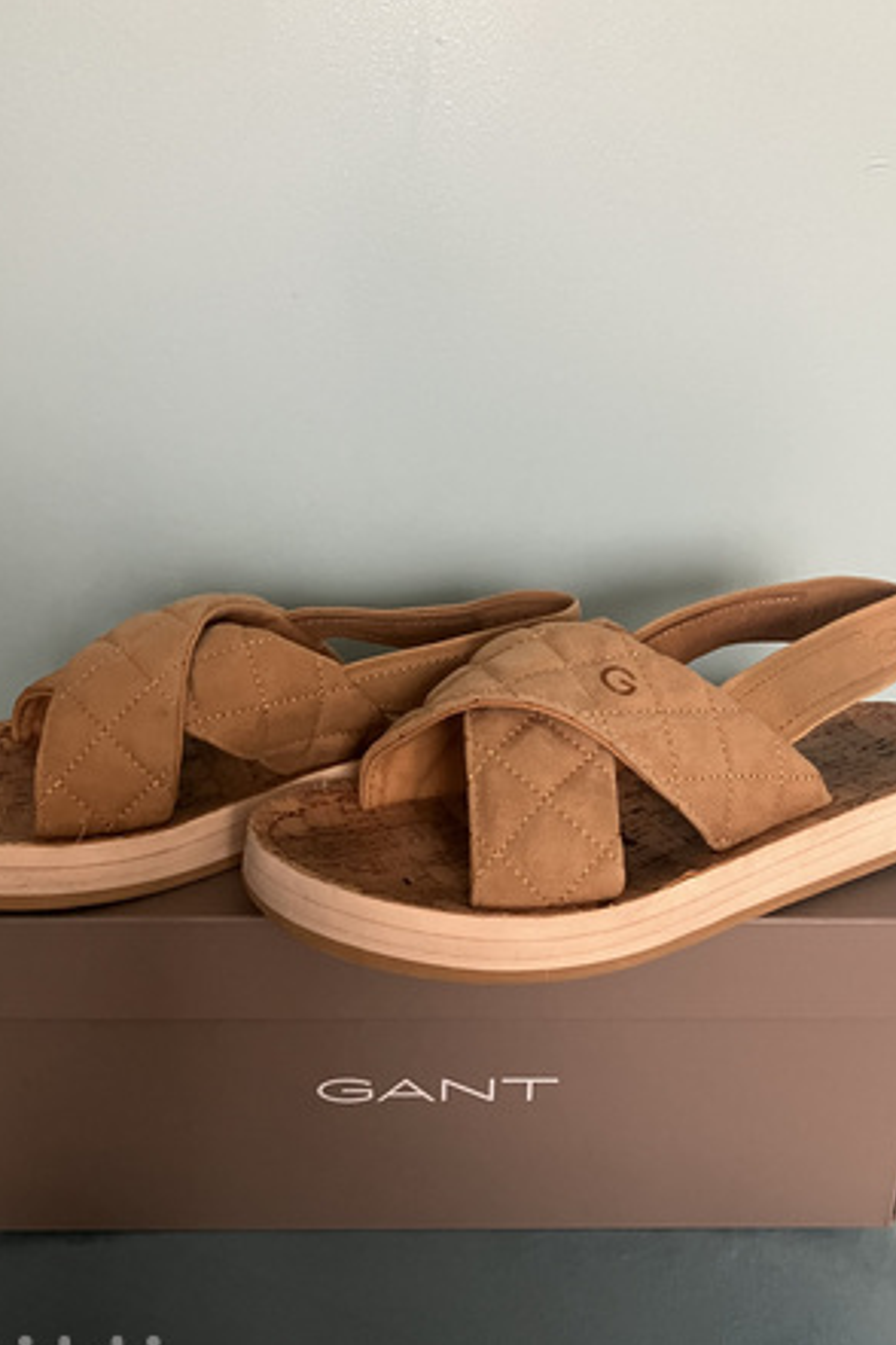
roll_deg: -1.3
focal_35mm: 33
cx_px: 428
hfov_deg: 40.0
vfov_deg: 57.2
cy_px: 708
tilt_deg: -25.9
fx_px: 1232
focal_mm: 3.99
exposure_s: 1/41
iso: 320
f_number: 1.8
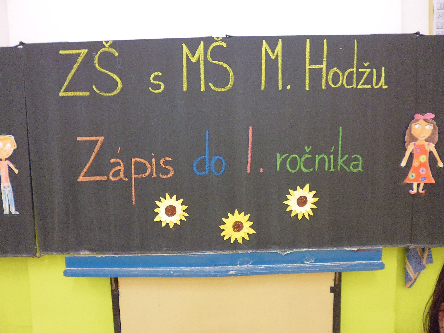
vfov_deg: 56.8
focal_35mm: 24
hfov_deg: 71.6
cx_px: 222
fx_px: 308
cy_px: 166
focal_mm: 4.3
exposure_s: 1/10
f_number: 2.8
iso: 400
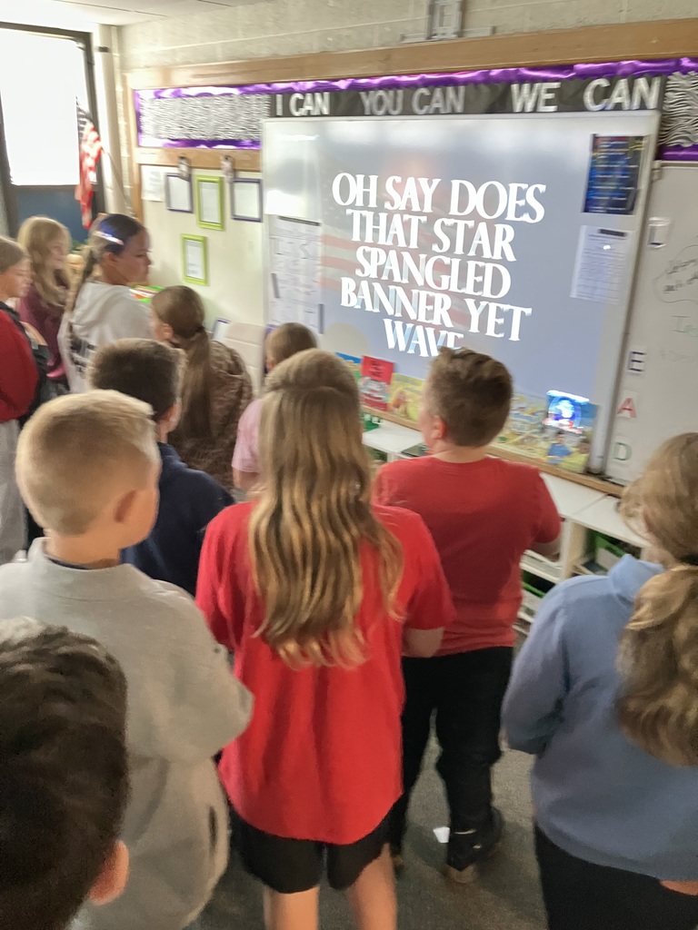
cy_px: 465
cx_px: 349
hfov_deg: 49.7
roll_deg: +0.0
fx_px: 753
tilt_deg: -21.7
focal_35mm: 28
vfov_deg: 63.4
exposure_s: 1/27
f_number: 1.8
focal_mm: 3.99
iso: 640
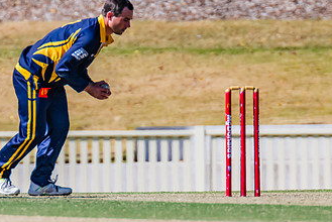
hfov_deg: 1.2
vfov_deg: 0.8
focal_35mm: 1707
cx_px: 118
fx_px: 15756
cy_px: 64
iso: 640
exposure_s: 1/2000
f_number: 7.1
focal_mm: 600
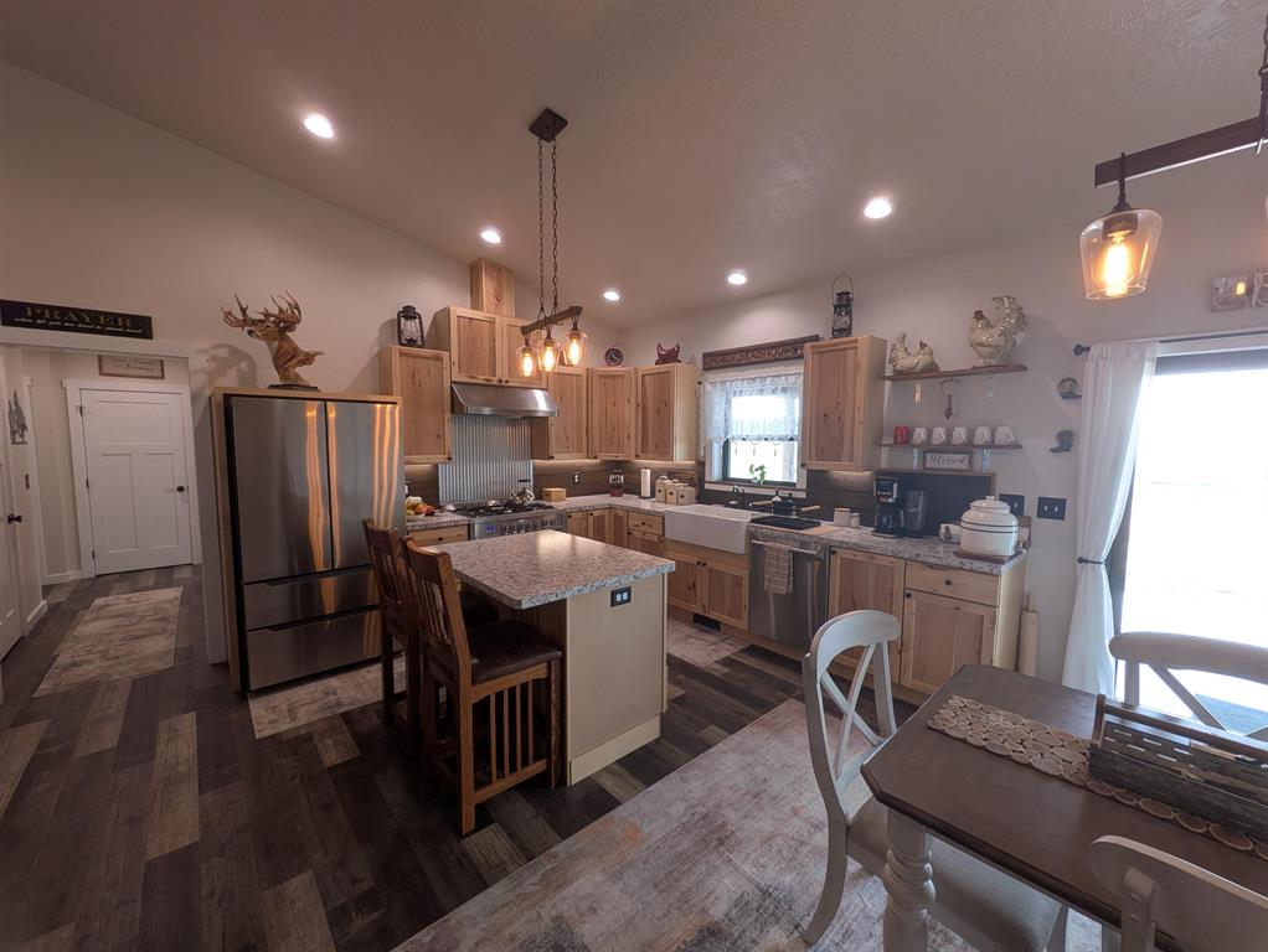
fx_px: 513
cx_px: 634
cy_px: 476
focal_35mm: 14
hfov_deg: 102.0
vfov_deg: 85.7
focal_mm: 1.83
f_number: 2.2
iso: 173
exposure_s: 1/144
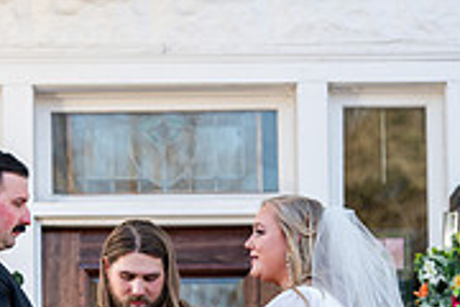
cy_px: 384
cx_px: 156
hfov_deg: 7.1
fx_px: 3705
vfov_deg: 4.7
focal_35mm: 290
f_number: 3.5
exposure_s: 1/320
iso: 200
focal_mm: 116
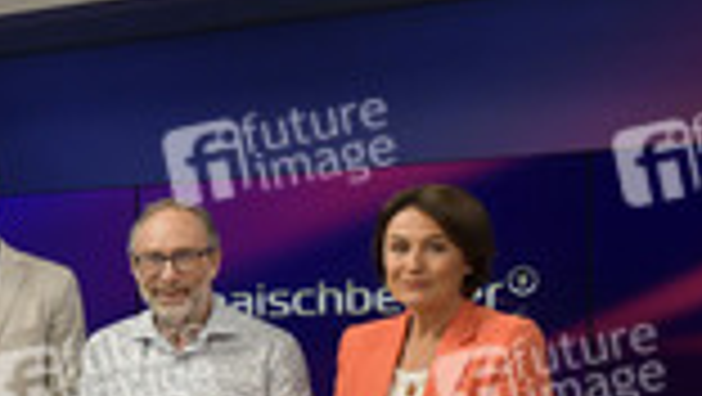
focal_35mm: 88
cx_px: -290
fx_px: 1639
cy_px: 490
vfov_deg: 13.4
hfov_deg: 21.1
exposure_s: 1/200
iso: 2500
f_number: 6.3
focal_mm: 29
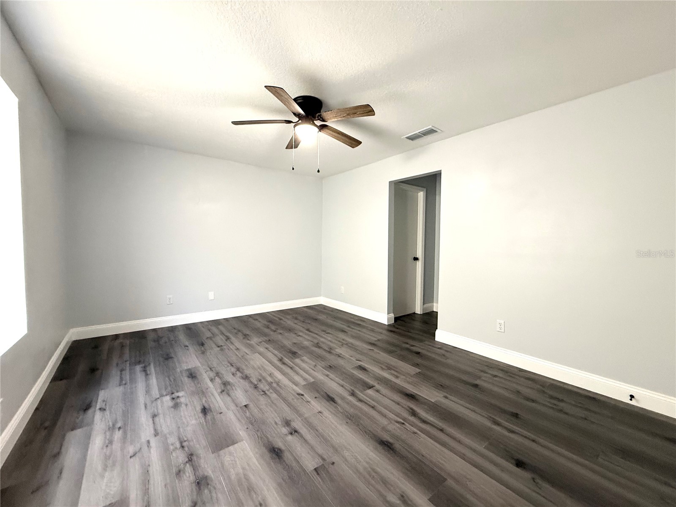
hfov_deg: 102.1
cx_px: 338
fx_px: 273
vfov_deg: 85.7
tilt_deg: -2.3
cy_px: 254
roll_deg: -1.5
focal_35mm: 14
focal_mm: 2.22
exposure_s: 1/60
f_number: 2.2
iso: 320
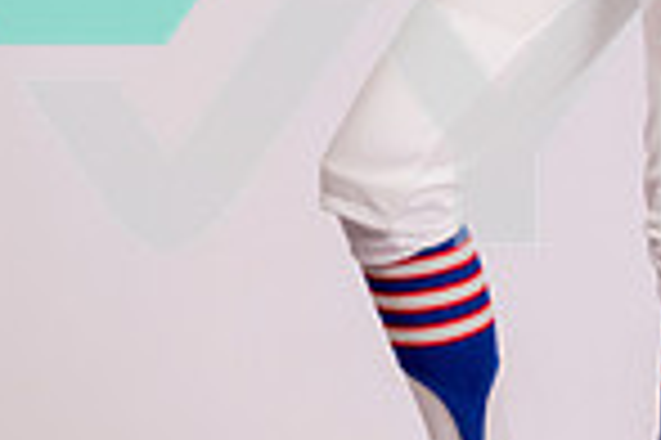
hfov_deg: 12.1
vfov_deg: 8.0
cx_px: 616
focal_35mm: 168
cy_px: -202
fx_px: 3084
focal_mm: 55
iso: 320
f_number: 11
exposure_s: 1/250
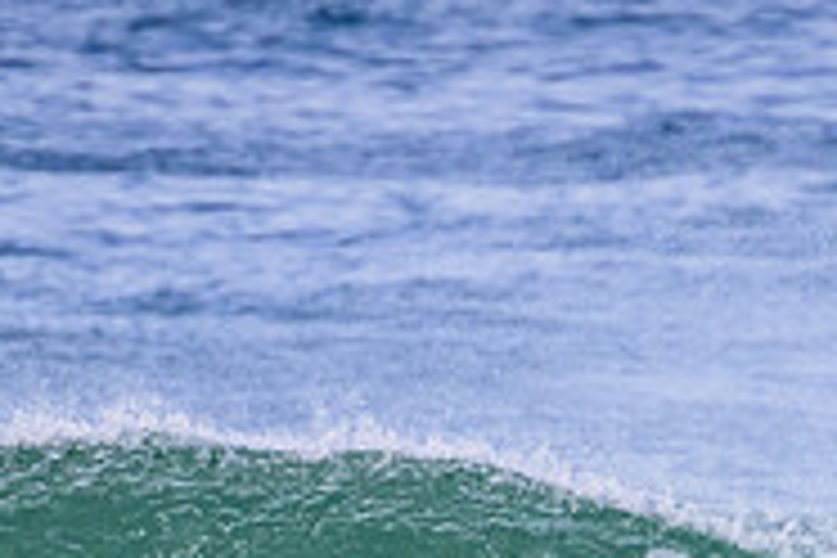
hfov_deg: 0.8
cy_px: 808
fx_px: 58051
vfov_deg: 0.6
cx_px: 558
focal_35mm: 2497
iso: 2800
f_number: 11
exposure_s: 1/2000
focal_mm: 800
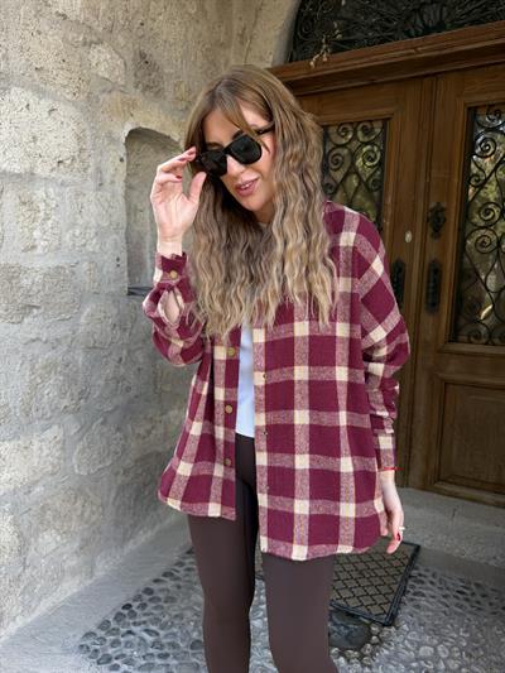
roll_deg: -1.2
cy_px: 336
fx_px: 467
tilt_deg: -6.3
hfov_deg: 56.8
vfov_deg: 71.6
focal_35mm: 24
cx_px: 252
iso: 100
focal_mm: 6.76
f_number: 1.78
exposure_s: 1/121
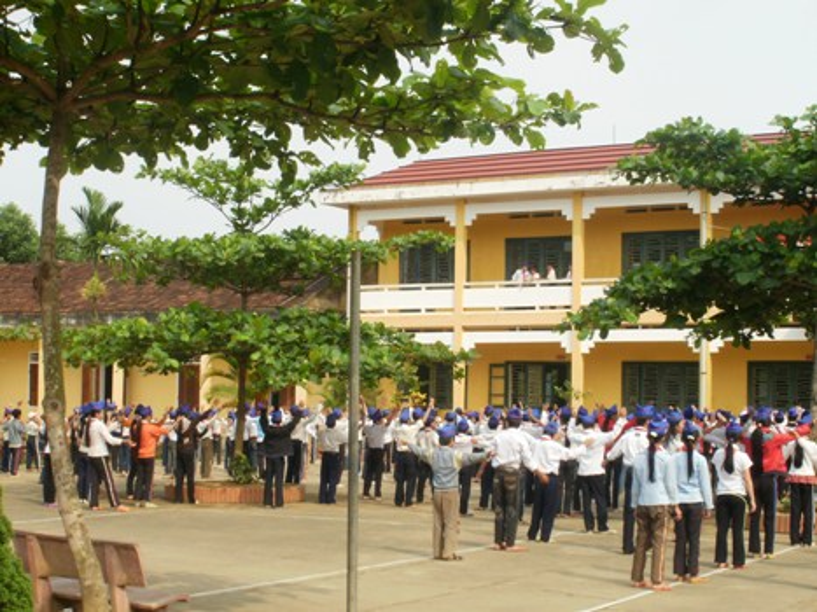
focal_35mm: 64
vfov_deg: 22.9
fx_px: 1510
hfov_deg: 30.3
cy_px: 306
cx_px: 408
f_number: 7.3
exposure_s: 1/160
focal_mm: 11.2
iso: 100
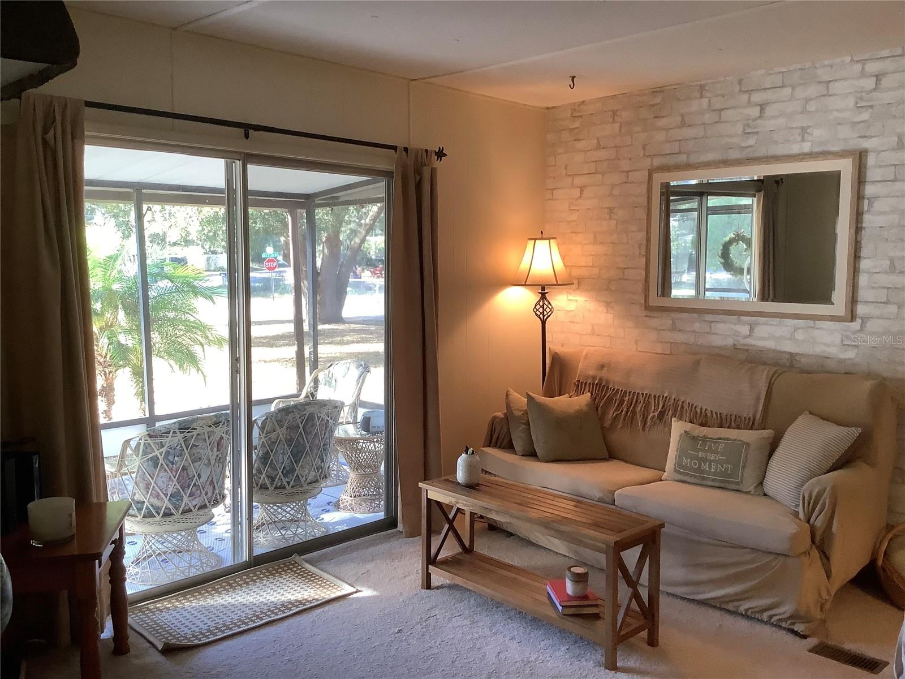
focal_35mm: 31
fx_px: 810
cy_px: 340
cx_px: 452
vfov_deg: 45.4
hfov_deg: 58.4
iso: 125
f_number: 2.4
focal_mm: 3.3
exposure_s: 1/60
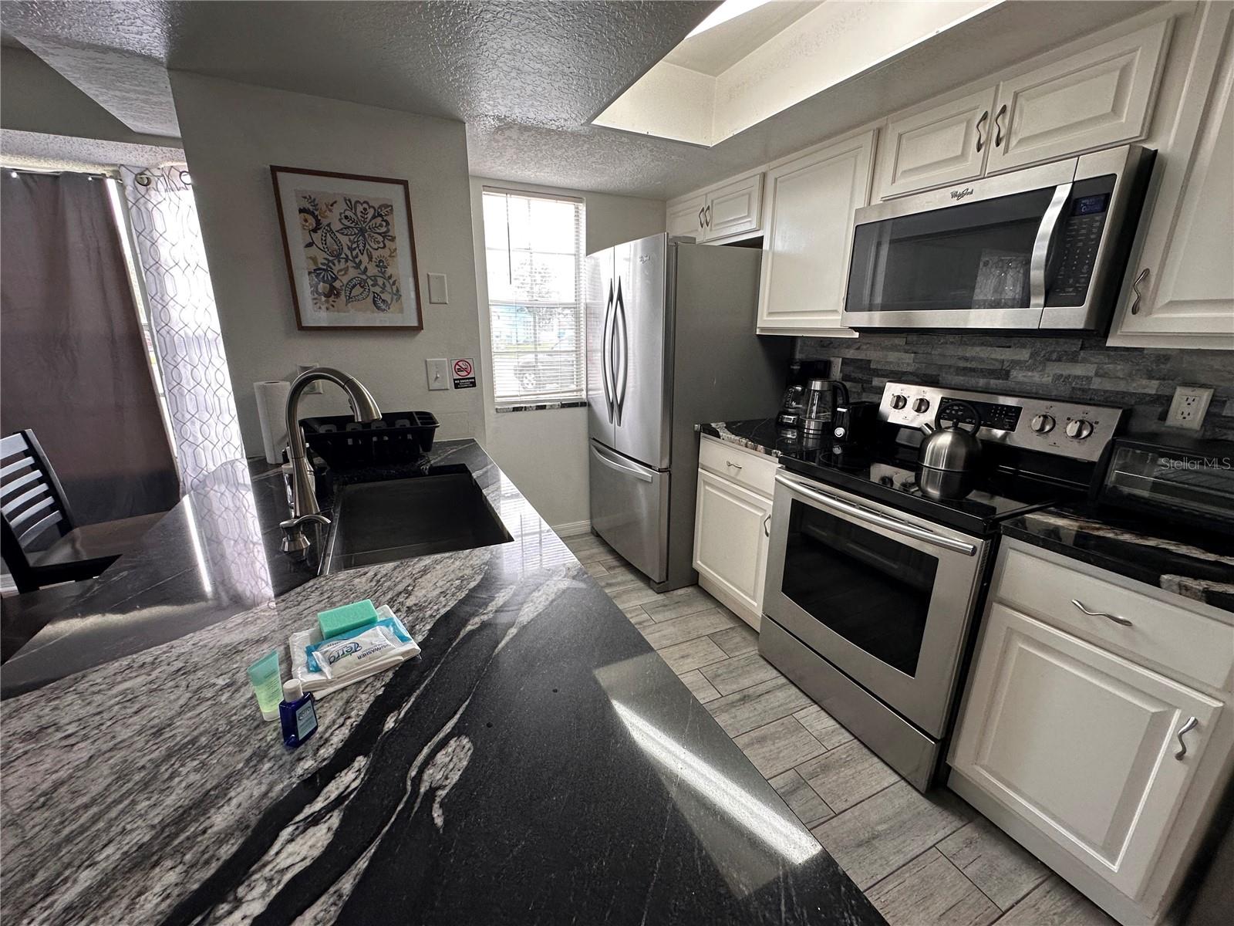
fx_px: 499
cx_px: 617
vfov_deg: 85.7
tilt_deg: -15.8
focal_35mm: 14
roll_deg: -0.6
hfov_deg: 102.1
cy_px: 463
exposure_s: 1/120
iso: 160
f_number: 2.2
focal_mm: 2.22
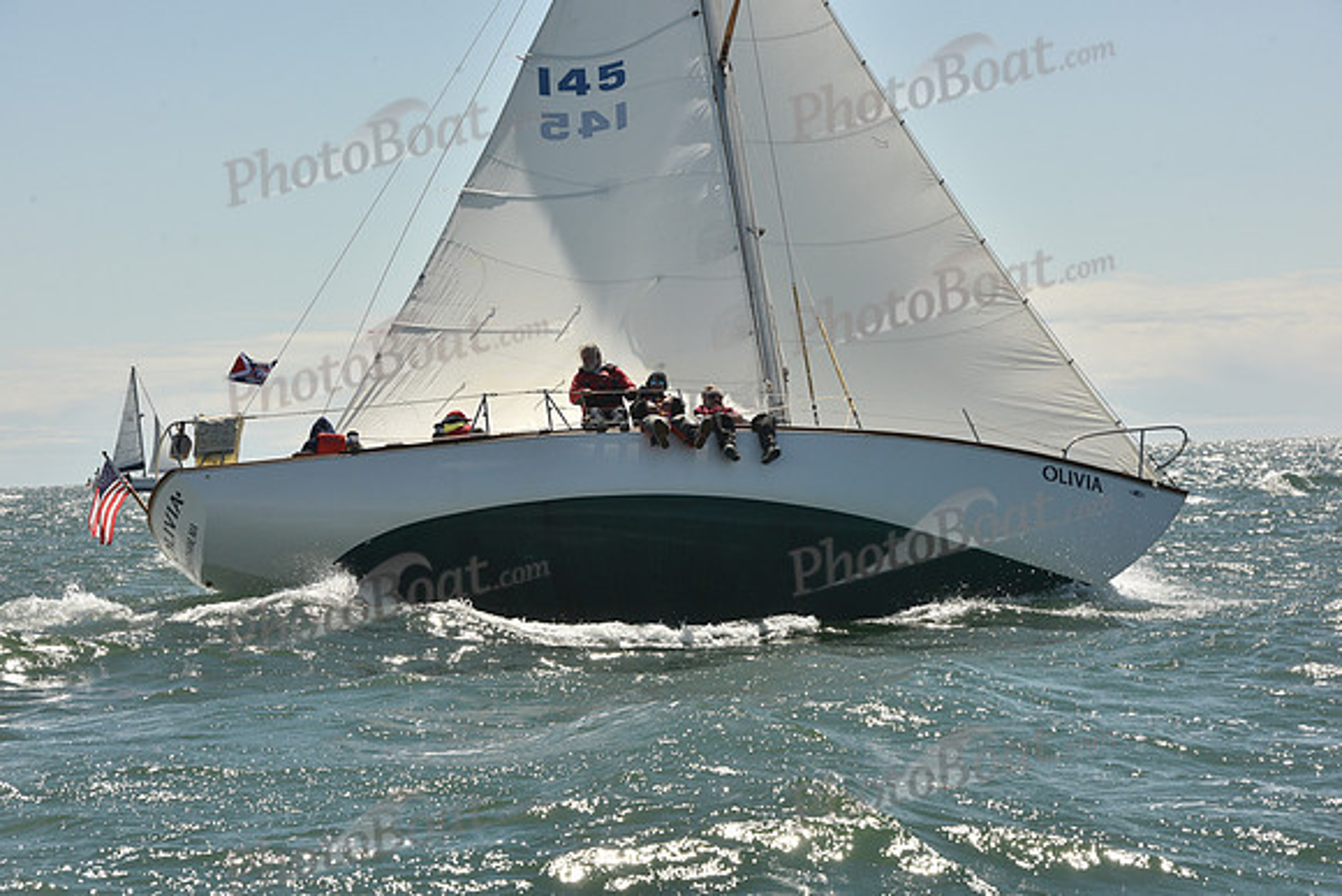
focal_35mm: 120
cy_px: 448
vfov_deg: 11.4
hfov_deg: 17.1
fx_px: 4474
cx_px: 671
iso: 320
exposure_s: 1/800
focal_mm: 120
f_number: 13
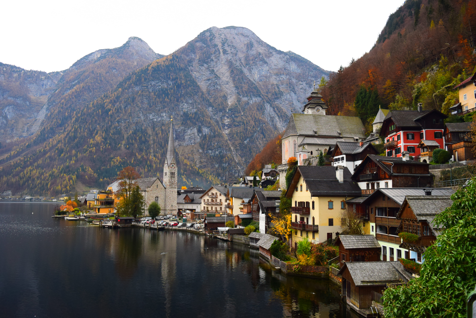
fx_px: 397
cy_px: 159
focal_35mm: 30
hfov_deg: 61.9
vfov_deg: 43.6
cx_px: 238
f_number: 4.5
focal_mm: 20
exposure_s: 1/80
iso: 400
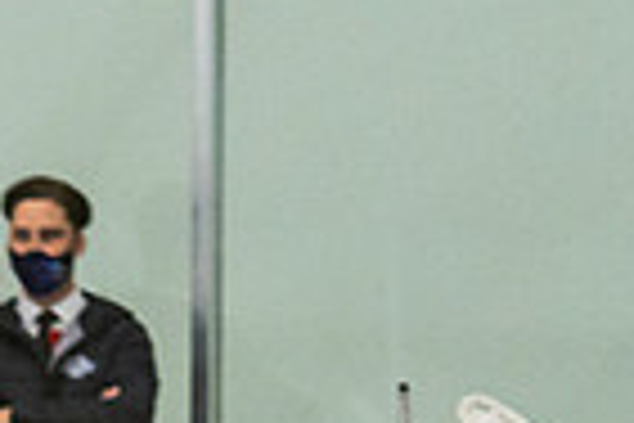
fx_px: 14493
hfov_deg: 2.5
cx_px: -391
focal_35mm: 823
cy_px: 727
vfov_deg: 1.7
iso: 1600
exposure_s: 1/640
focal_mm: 120
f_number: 2.8
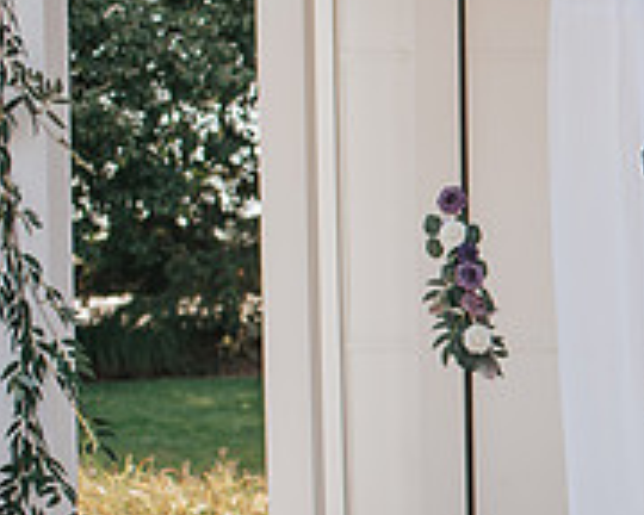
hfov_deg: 14.7
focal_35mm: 123
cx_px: 941
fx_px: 2344
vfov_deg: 12.5
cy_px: 452
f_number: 2.8
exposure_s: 1/1250
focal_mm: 35
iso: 100
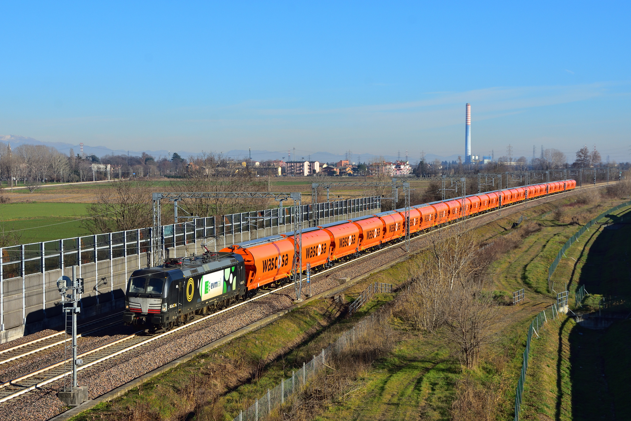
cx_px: 316
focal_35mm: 72
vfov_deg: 18.9
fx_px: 1262
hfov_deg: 28.1
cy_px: 210
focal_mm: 48
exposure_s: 1/800
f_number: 7.1
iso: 250
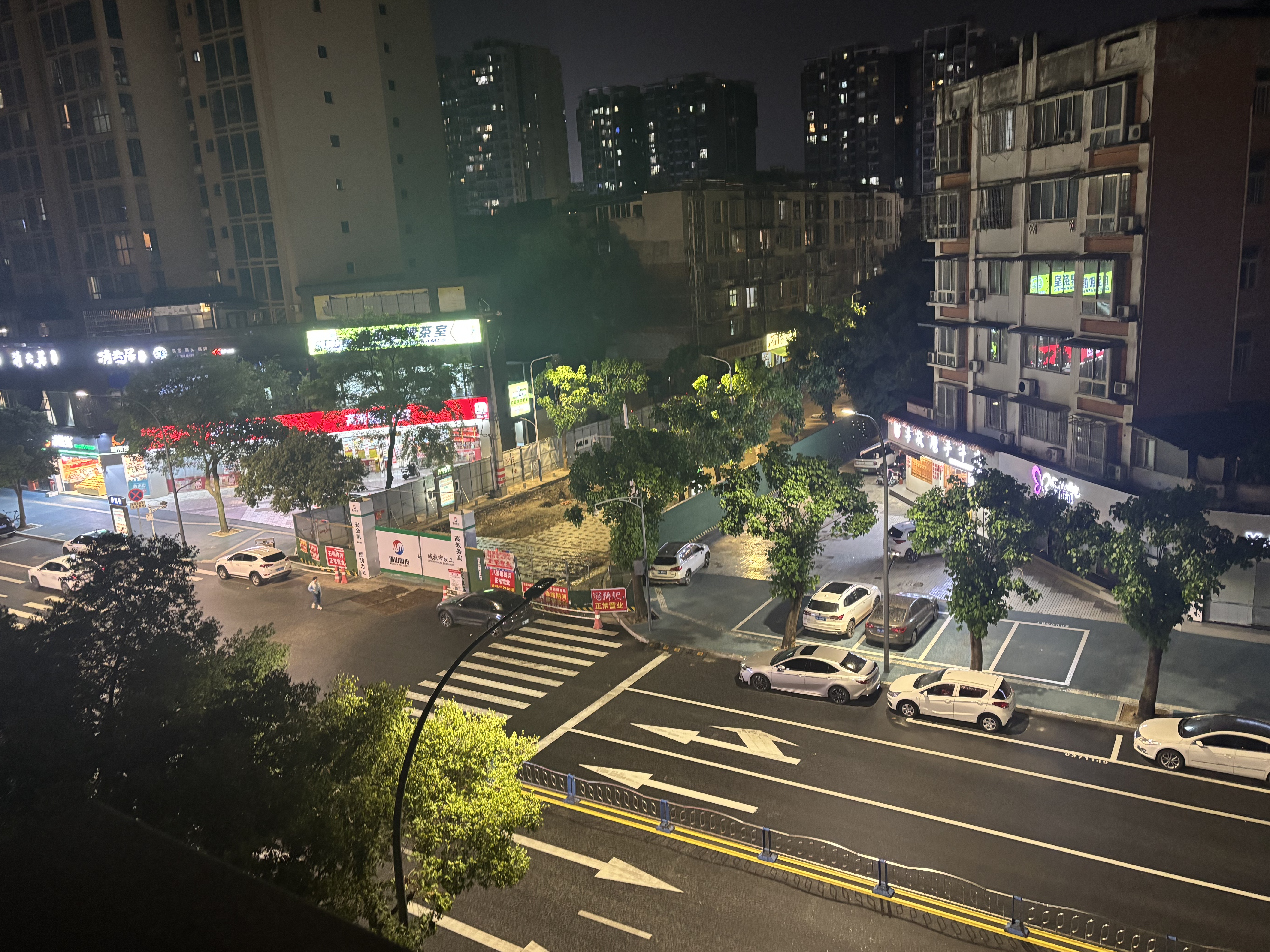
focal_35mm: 27
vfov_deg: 51.4
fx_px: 991
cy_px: 473
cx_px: 647
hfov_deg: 65.3
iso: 500
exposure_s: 1/33
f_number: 1.6
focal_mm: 5.96
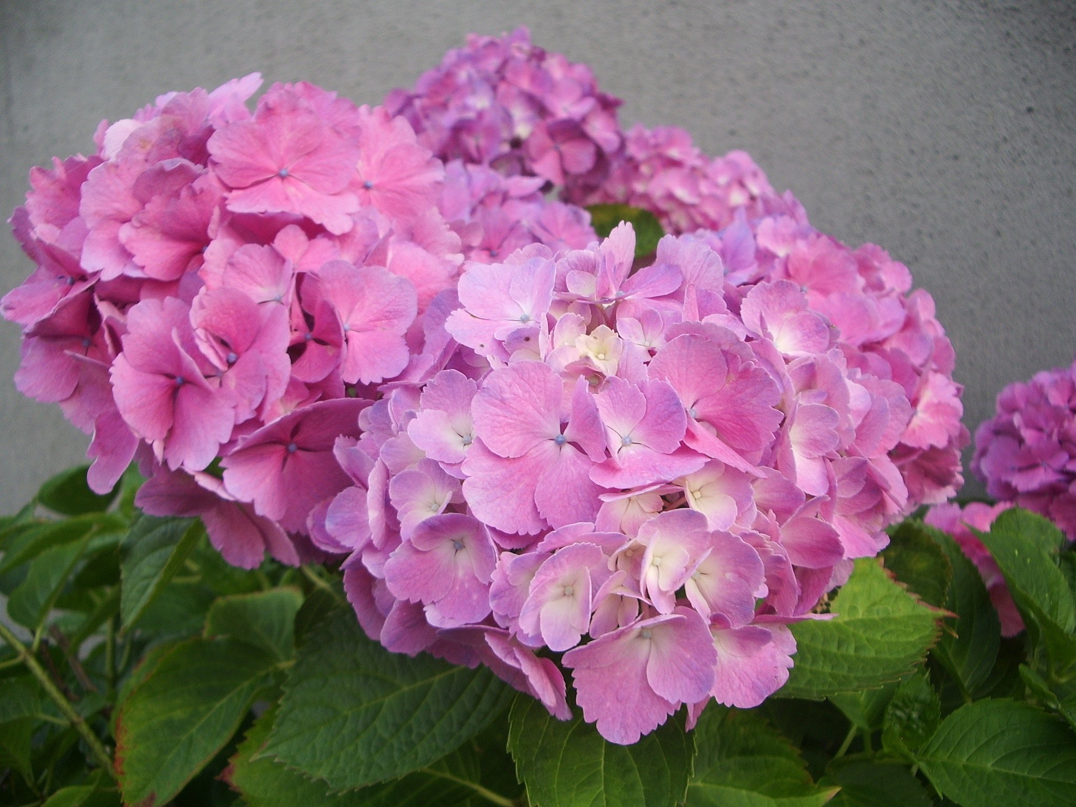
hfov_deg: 52.6
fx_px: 1088
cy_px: 404
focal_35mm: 35
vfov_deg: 40.7
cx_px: 538
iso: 50
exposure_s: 1/60
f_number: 2.6
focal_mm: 5.8
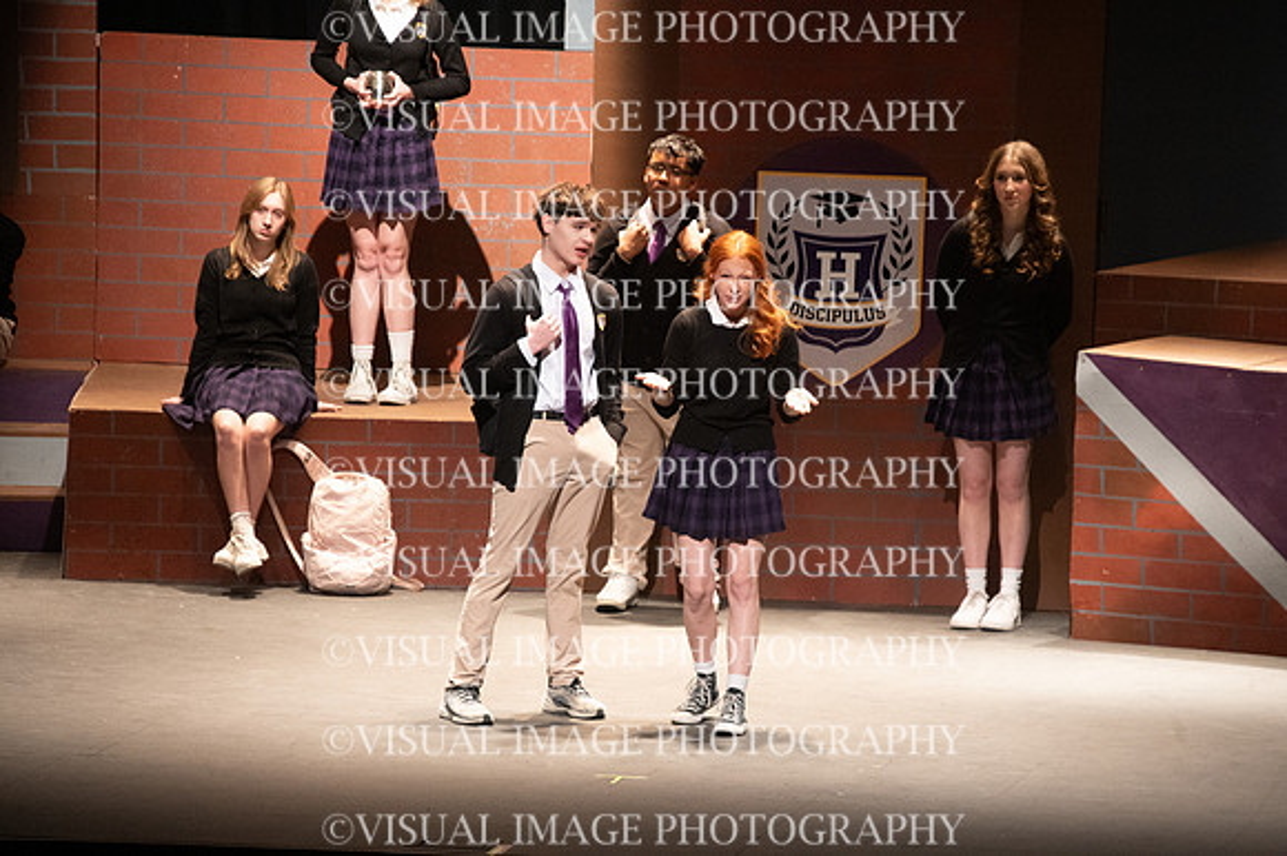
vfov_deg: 4.3
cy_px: 428
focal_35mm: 320
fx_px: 11433
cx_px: 644
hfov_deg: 6.4
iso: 10000
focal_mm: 320
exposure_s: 1/200
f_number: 6.3
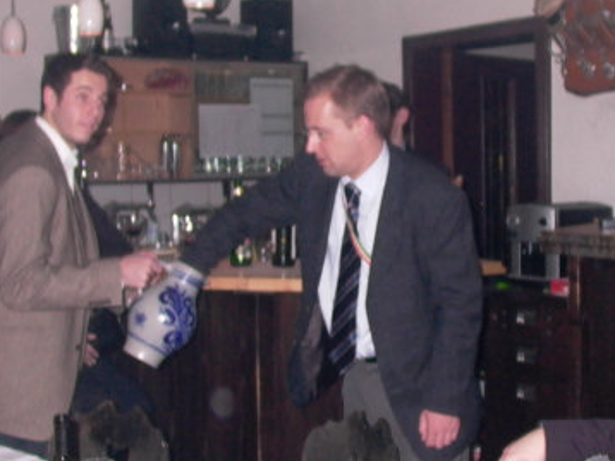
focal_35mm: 59
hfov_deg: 32.7
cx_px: 350
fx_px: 1048
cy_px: 158
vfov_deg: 24.7
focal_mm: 7.13
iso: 100
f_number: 2.04
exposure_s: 1/64.2
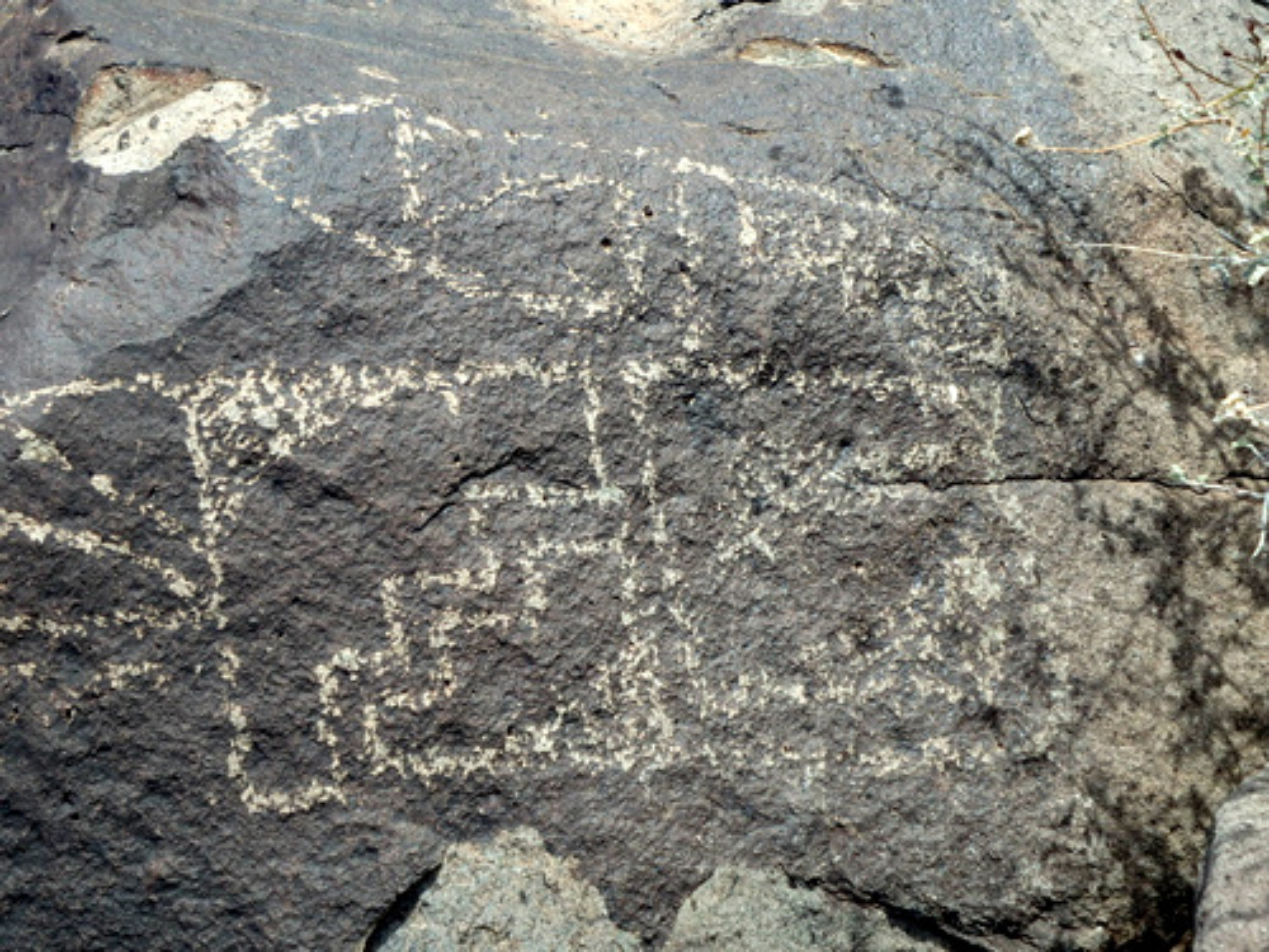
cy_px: 476
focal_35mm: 140
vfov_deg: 10.6
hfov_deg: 14.1
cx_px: 634
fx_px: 5132
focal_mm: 25
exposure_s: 1/250
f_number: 5.9
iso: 160
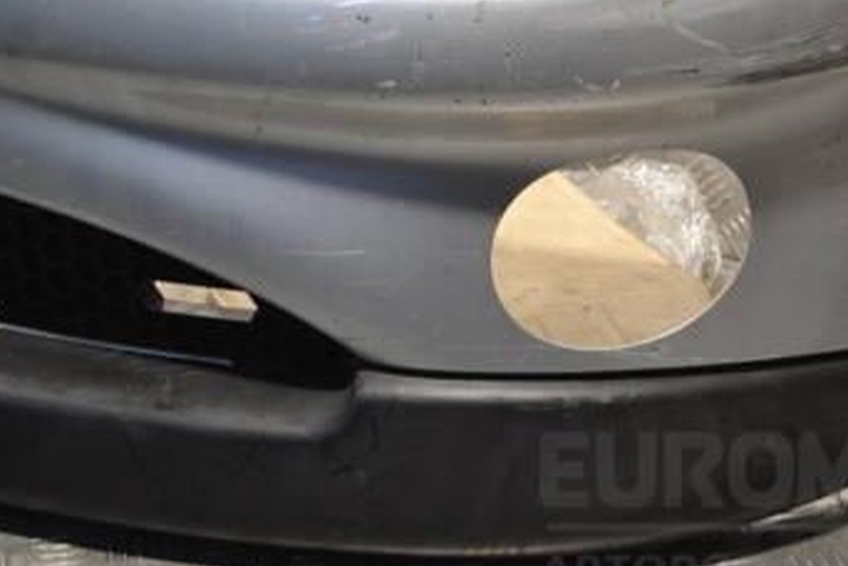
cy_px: 139
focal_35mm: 79
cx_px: 493
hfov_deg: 25.6
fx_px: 1861
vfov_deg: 17.2
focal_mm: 30
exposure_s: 1/80
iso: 400
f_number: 4.5
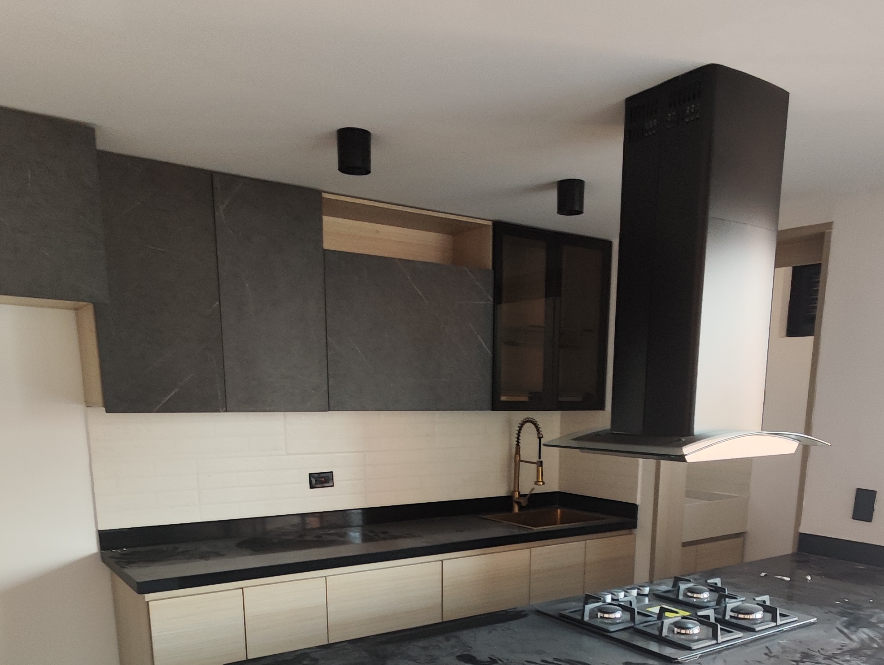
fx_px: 742
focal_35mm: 29
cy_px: 569
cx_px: 499
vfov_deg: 44.9
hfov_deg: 61.4
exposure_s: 1/30
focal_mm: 2.16
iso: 102
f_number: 2.2
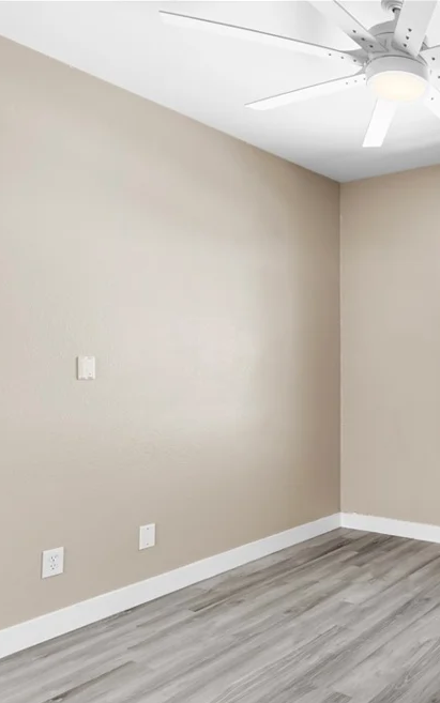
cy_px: 364
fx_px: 518
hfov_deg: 36.9
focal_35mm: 27
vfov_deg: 68.4
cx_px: 509
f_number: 8
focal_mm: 17
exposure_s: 1/30
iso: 400
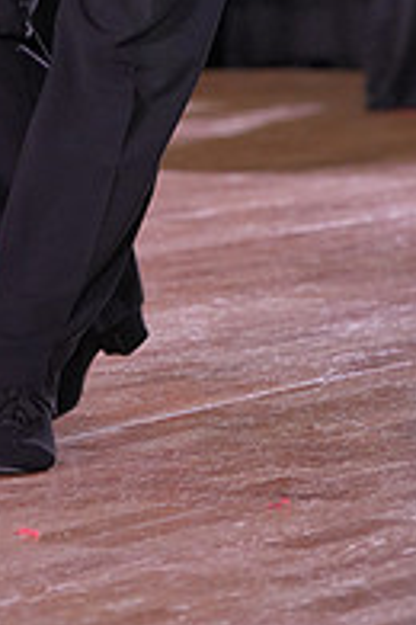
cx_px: -136
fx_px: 6586
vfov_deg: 5.4
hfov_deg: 3.6
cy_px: -260
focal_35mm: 380
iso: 1600
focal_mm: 128
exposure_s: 1/500
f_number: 4
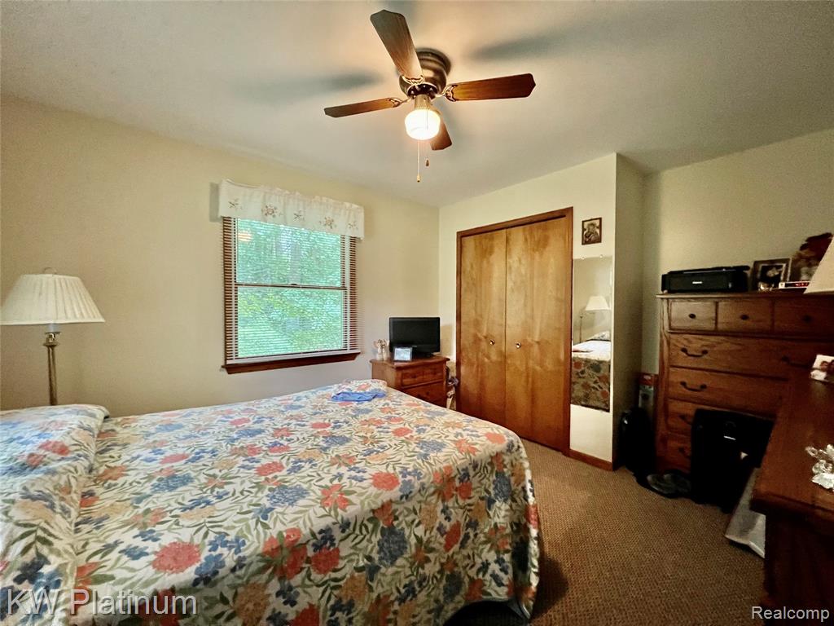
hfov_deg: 106.2
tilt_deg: -2.2
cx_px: 417
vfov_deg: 89.9
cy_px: 313
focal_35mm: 13
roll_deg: -0.3
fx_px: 313
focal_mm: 1.57
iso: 800
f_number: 1.8
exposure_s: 1/60
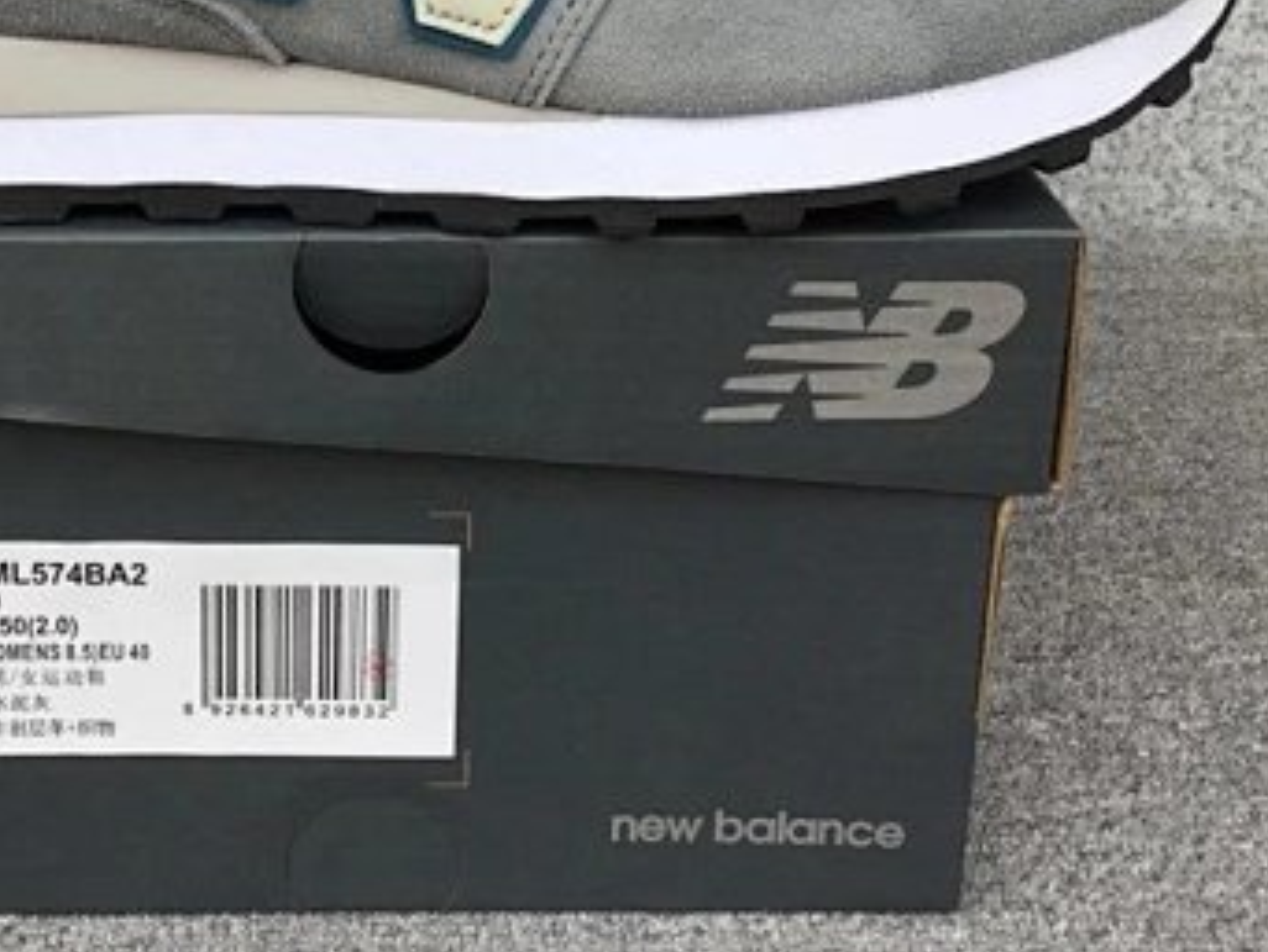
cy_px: 167
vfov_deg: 24.8
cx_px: 412
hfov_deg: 32.9
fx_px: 2126
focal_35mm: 58
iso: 25
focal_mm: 3.3
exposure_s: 1/181
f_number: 2.4
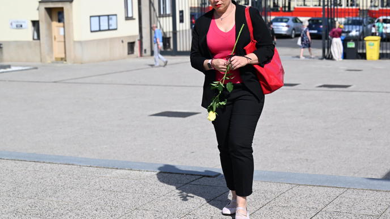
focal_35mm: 78
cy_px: 91
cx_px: 196
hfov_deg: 27.2
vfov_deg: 15.5
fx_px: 807
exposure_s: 1/5000
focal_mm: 74
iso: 800
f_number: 5.6
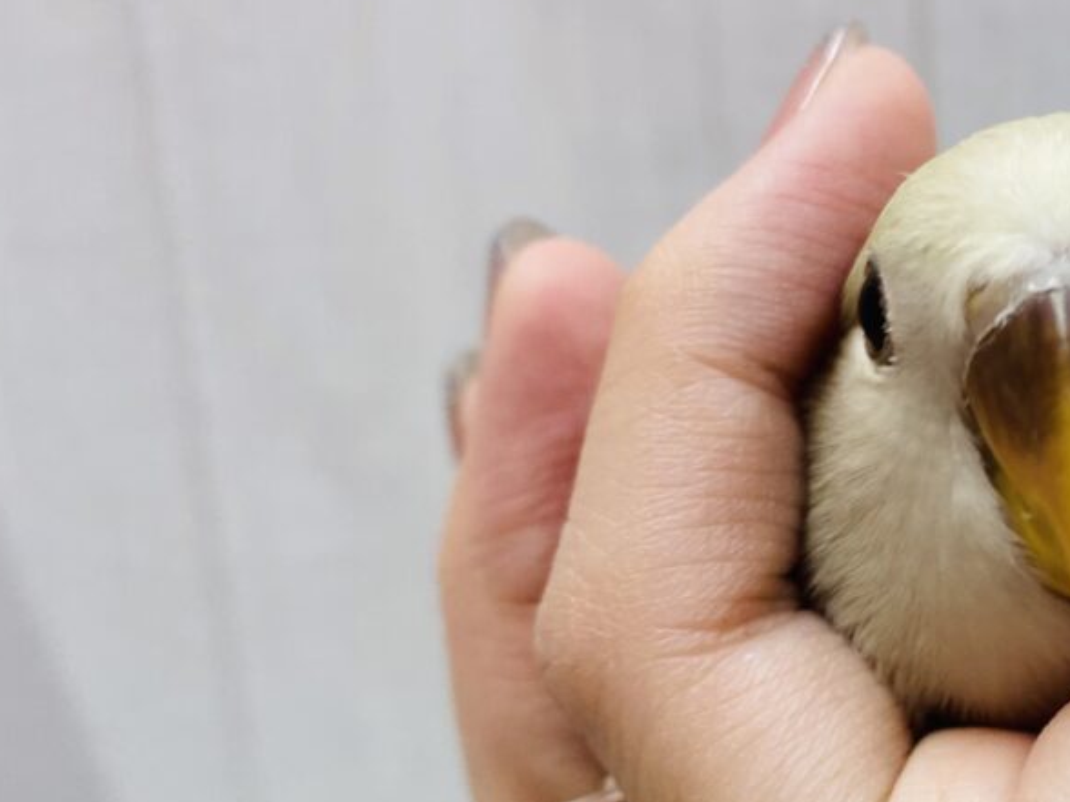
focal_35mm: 51
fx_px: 1576
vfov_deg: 28.5
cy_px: 498
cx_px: 1037
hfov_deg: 34.5
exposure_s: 1/100
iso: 80
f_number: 1.8
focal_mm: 4.25
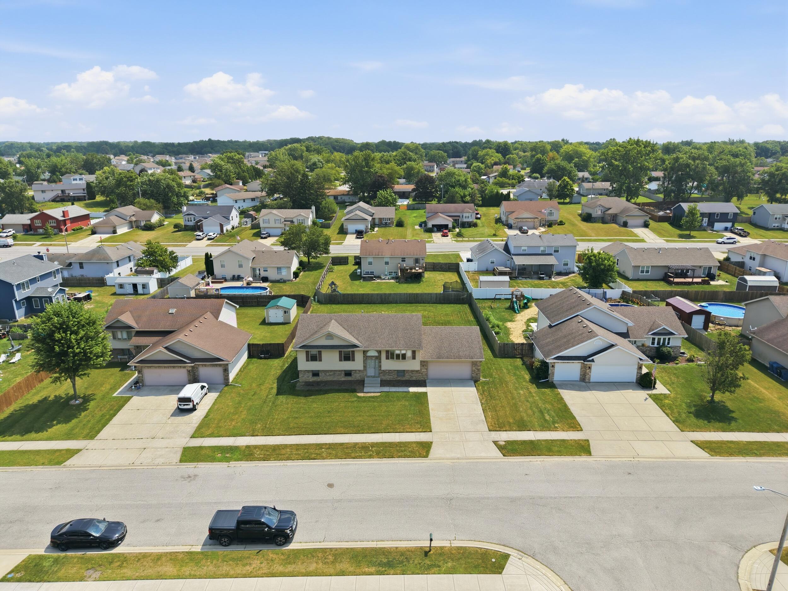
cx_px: 394
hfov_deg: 71.6
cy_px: 296
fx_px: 546
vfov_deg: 56.8
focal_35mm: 24
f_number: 1.8
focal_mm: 8.7
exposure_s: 1/8000
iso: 340
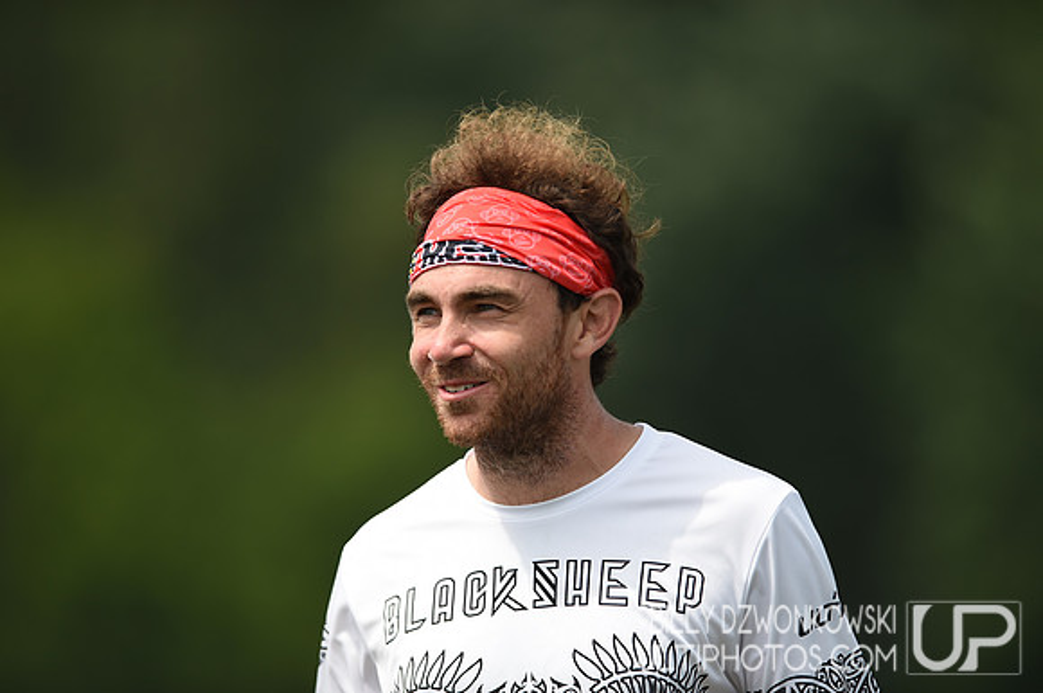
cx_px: 522
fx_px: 11573
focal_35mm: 400
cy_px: 346
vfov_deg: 3.4
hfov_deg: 5.2
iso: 100
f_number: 4
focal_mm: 400
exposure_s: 1/1600
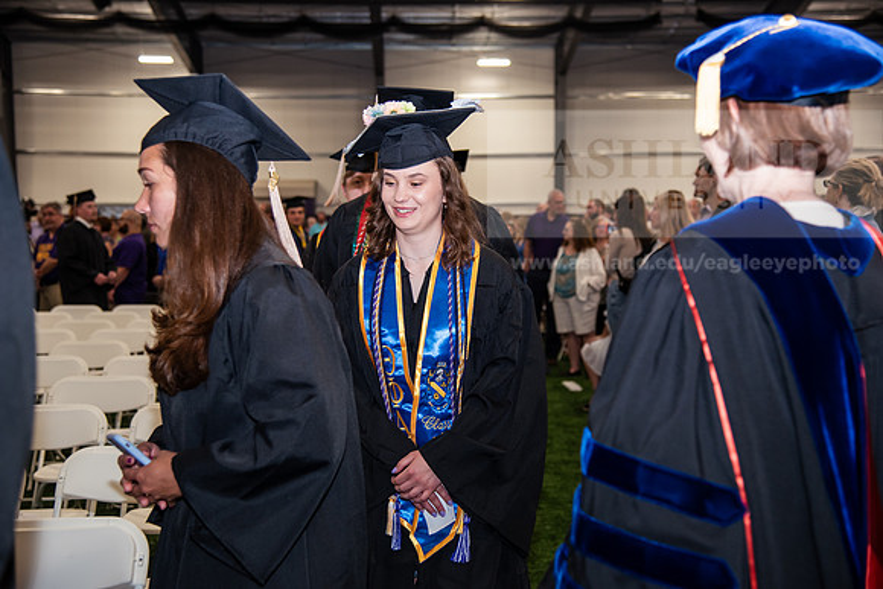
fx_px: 1276
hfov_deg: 38.2
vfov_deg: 26.0
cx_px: 442
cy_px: 294
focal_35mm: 52
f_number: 4
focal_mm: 52
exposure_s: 1/125
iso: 1000
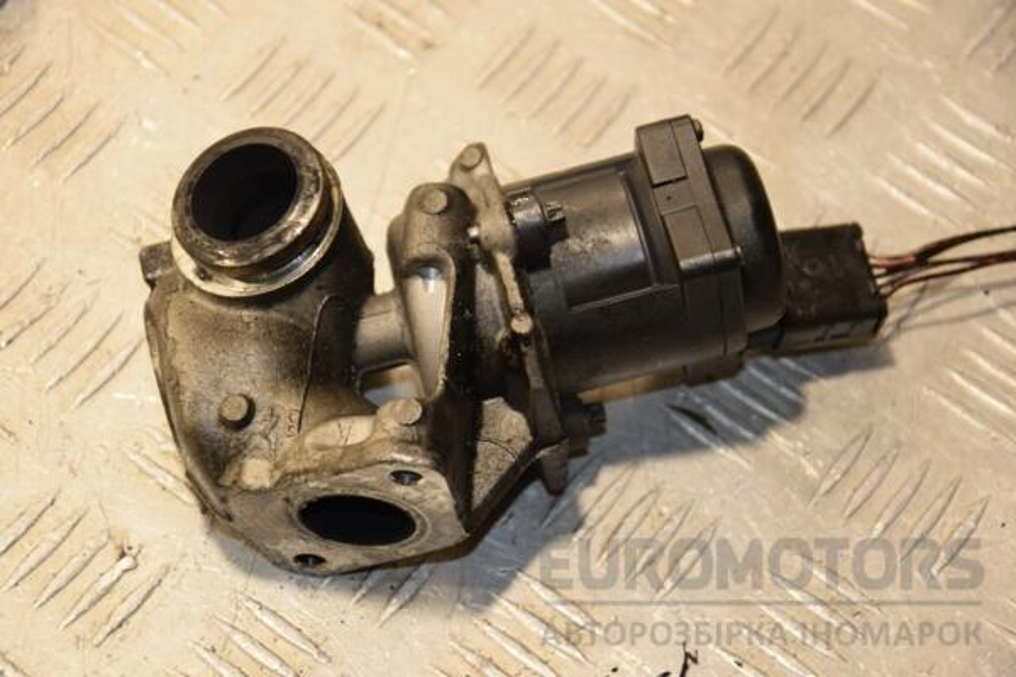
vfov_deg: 12.2
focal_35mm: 112
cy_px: 338
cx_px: 508
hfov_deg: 18.2
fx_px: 3175
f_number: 5.3
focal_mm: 75
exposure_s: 1/100
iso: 800
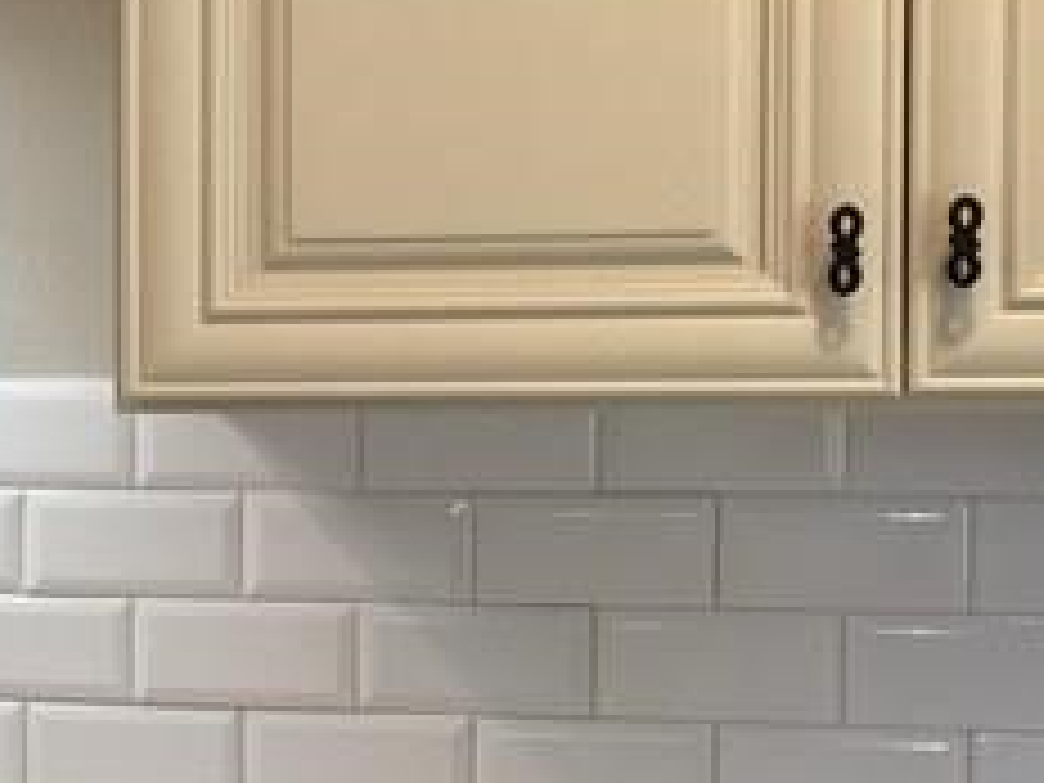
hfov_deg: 13.7
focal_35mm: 128
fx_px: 3860
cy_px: 544
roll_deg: +1.4
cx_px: -850
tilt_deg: -2.6
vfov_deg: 11.6
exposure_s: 1/30
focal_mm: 4.15
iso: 25
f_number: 2.2
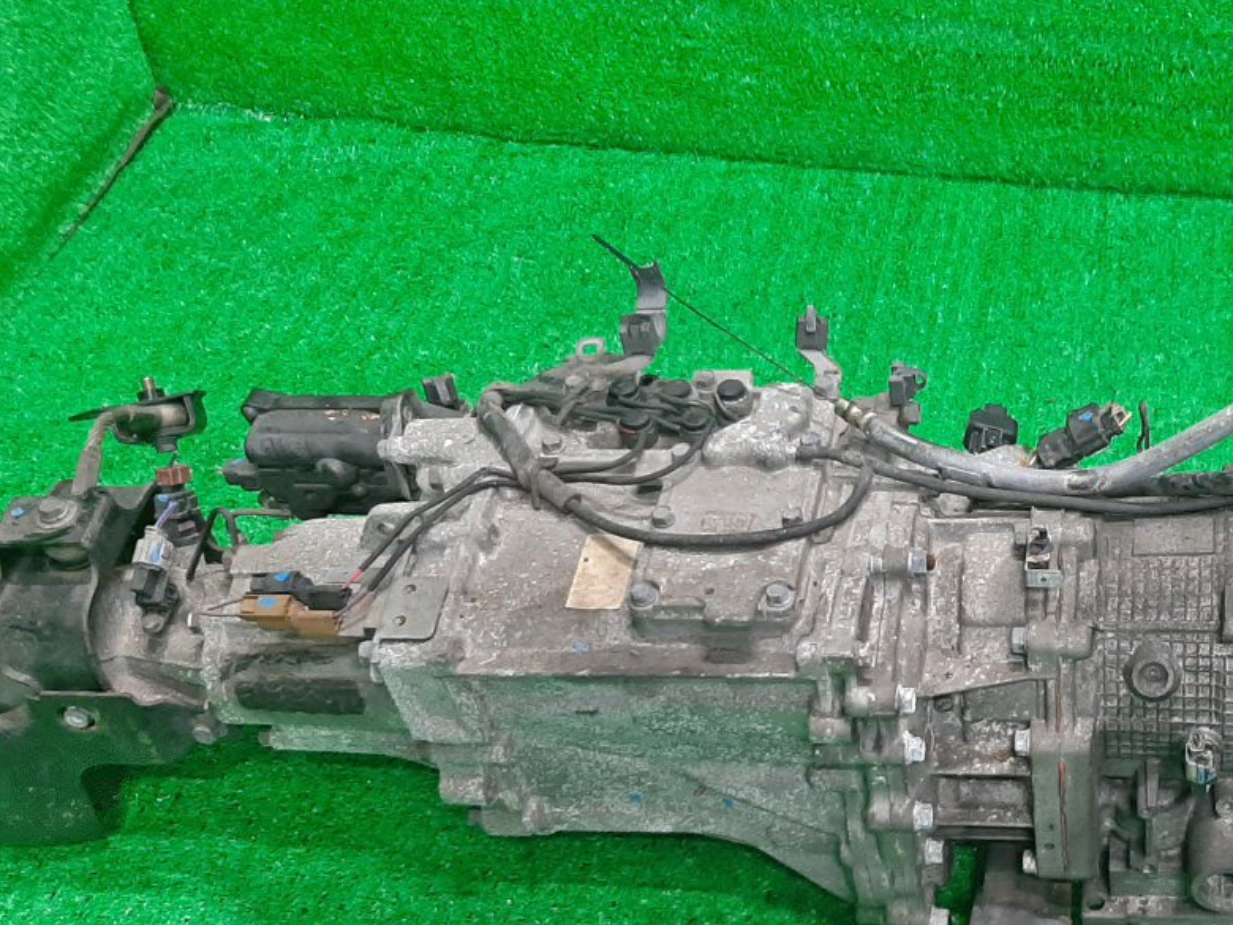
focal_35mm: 48
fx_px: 1710
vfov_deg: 29.8
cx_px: 1029
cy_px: 680
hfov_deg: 37.8
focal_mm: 3.93
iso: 180
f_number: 1.7
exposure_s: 1/50
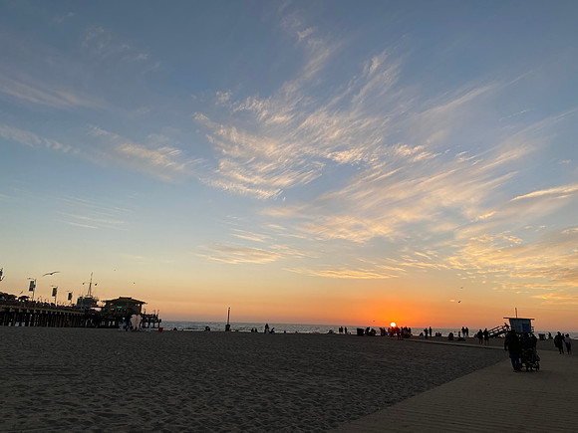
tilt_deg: +13.9
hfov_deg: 67.3
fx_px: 434
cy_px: 216
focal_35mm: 26
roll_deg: -1.1
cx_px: 289
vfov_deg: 53.1
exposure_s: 1/858
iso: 32
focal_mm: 4.25
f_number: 1.8
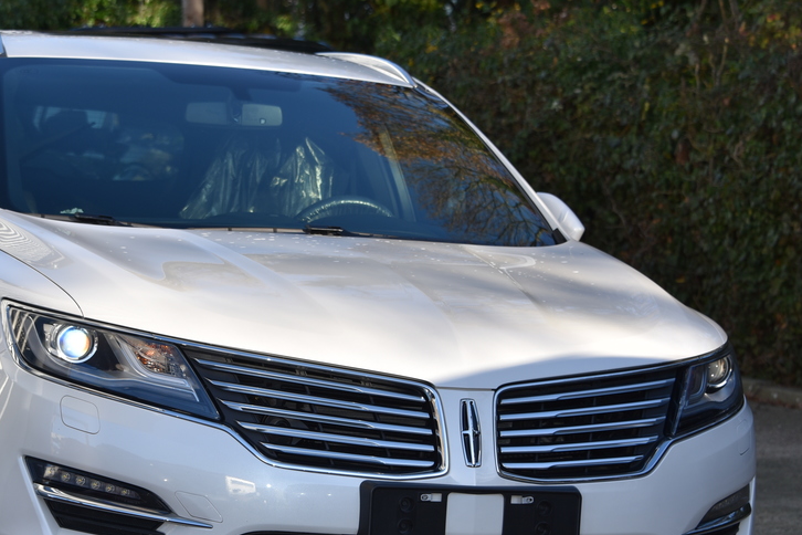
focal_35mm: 121
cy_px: 340
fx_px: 2695
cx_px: 276
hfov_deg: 16.9
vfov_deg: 11.3
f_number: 6.3
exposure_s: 1/160
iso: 100
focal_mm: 72
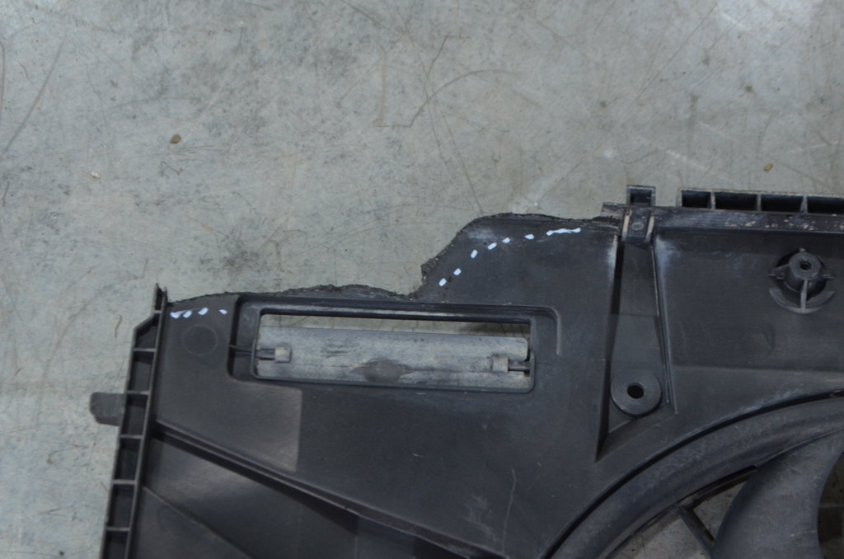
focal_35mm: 72
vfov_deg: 18.8
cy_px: 280
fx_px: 1684
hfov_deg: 28.1
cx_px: 422
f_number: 5.6
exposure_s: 1/40
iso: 800
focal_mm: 48
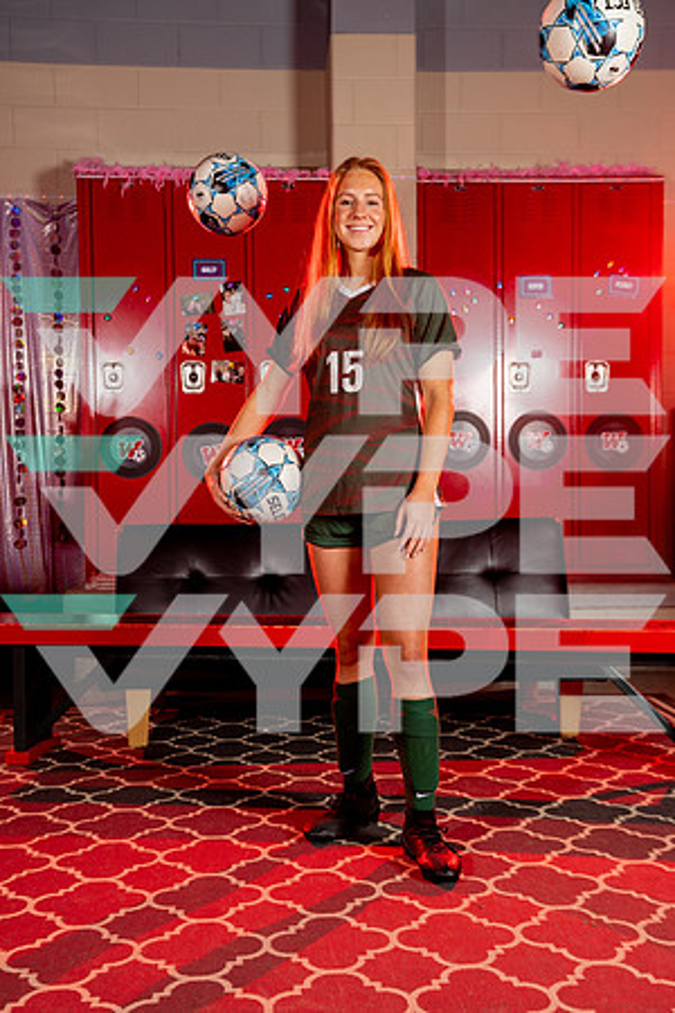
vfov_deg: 45.4
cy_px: 506
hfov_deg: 31.2
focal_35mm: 43
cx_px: 338
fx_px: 1209
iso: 160
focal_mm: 43
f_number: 4.5
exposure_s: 1/250
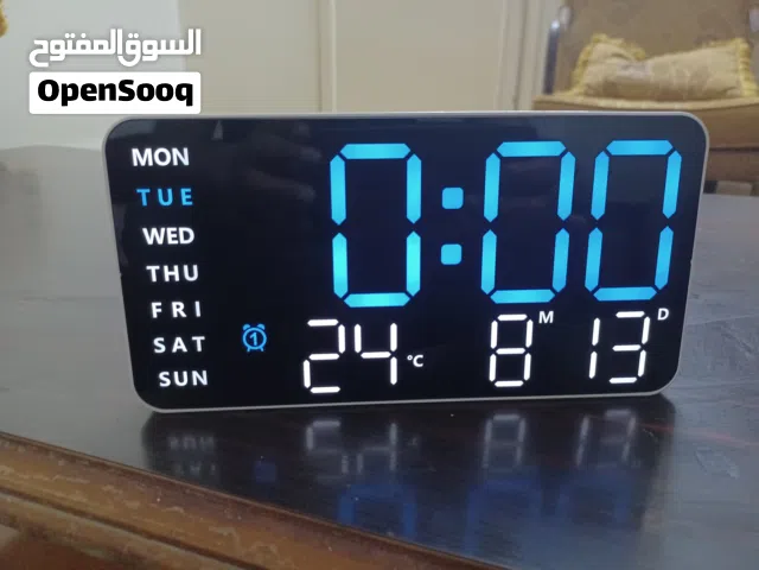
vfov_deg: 54.9
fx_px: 548
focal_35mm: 25
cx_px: 380
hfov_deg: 69.4
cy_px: 285
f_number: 1.8
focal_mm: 4.6
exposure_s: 1/25
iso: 800
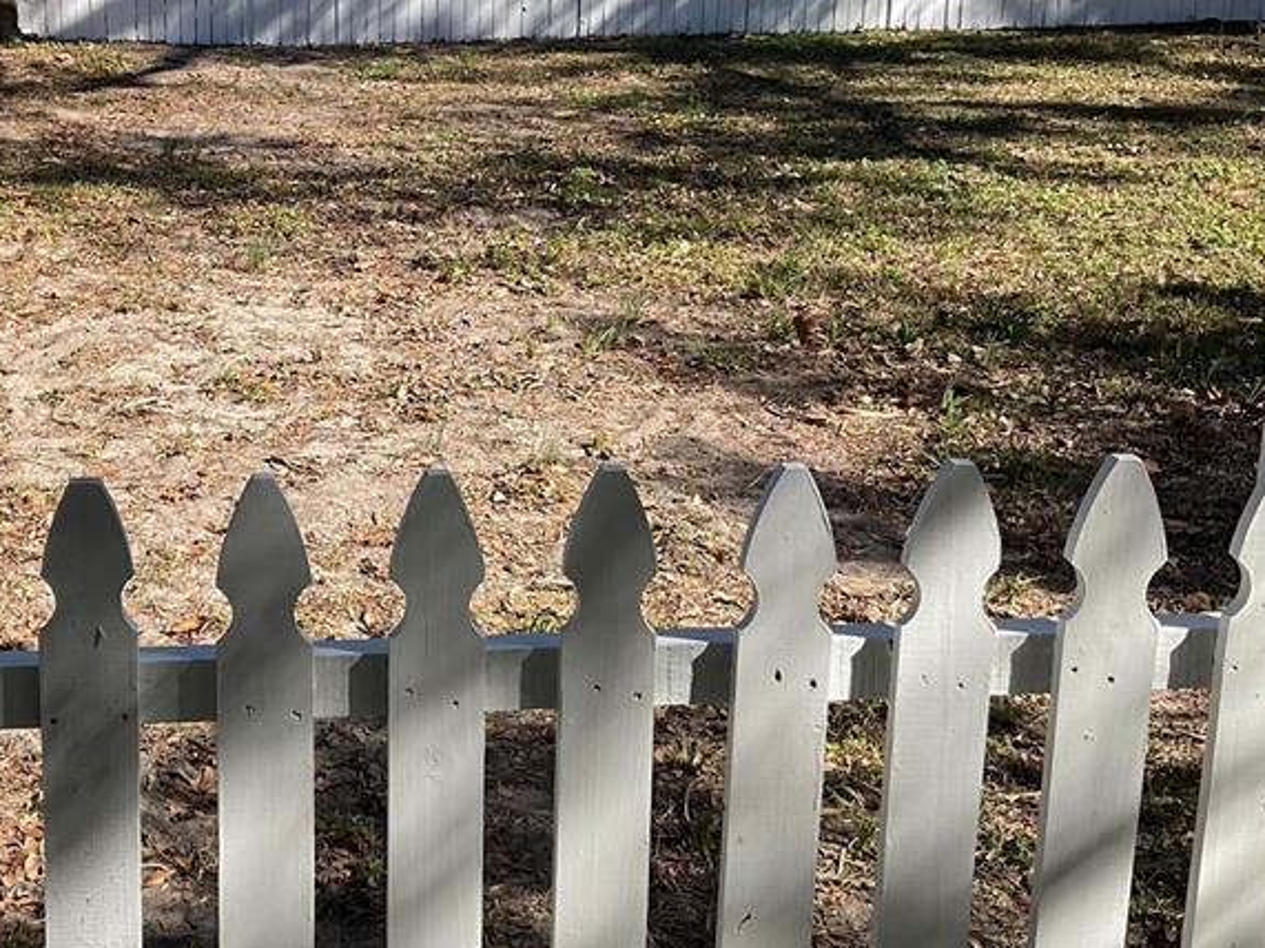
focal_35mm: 52
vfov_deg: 27.9
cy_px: 319
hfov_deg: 36.2
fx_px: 1900
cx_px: 370
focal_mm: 3
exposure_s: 1/1168
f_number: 1.8
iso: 16
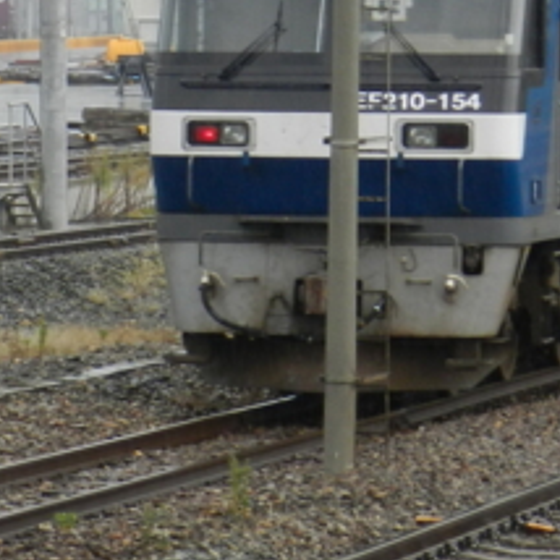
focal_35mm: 380
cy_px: -8
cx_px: -170
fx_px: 6955
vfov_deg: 4.6
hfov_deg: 4.6
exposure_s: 1/125
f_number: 4.8
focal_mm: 20.5
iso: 160
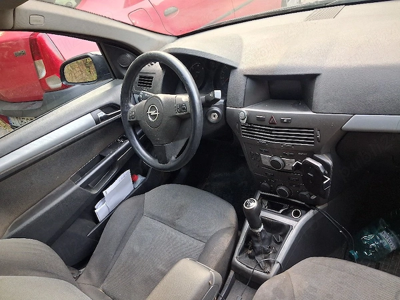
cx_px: 200
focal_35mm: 27
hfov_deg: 65.3
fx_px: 312
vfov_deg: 51.4
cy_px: 150
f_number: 1.8
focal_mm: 4
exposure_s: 1/60.2
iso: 400
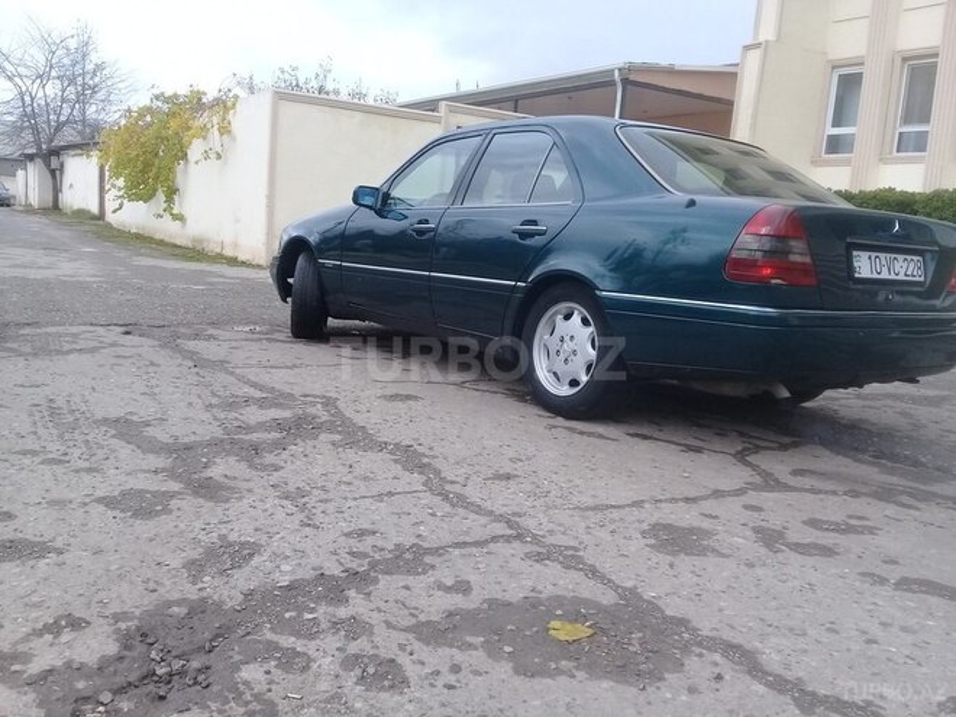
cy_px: 358
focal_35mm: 31
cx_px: 478
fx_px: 856
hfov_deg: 58.4
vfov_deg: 45.4
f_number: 2.2
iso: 50
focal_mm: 3.3
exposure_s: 1/280
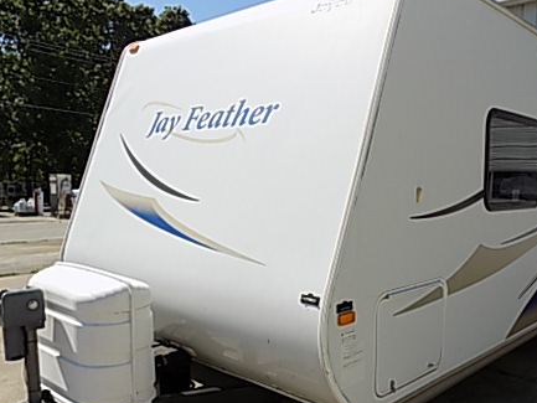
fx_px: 528
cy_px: 258
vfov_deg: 41.4
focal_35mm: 34
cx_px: 337
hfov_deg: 53.3
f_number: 3.1
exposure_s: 1/1500
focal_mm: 4
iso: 80
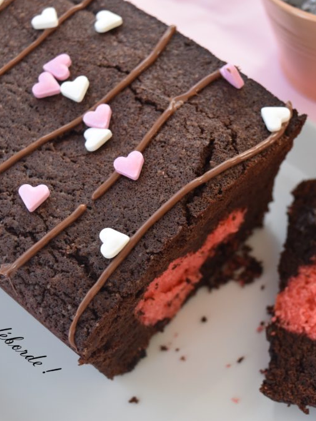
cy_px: 211
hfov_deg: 18.6
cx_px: 227
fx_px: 961
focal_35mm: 79
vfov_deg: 24.7
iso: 400
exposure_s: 1/125
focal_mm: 36
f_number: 5.6
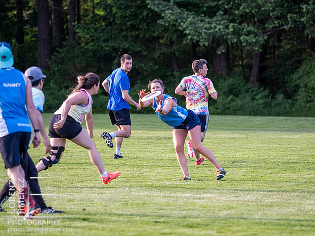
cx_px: 181
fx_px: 3142
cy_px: 100
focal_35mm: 345
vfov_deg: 4.3
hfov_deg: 5.7
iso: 1000
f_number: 2.8
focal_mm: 150
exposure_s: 1/1000
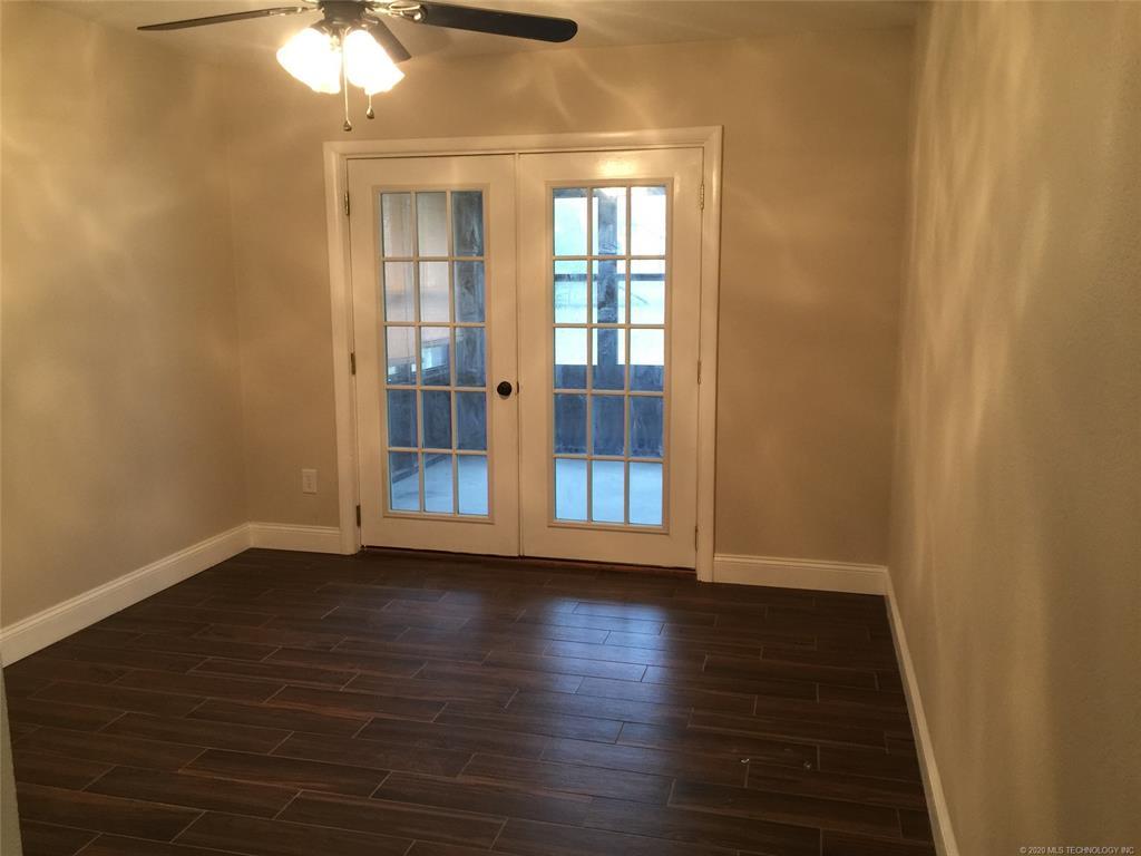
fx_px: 956
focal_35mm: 29
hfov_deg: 61.7
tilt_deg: -9.1
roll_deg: -0.1
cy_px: 428
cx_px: 570
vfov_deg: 48.2
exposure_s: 1/10
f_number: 2.2
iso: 100
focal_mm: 4.15
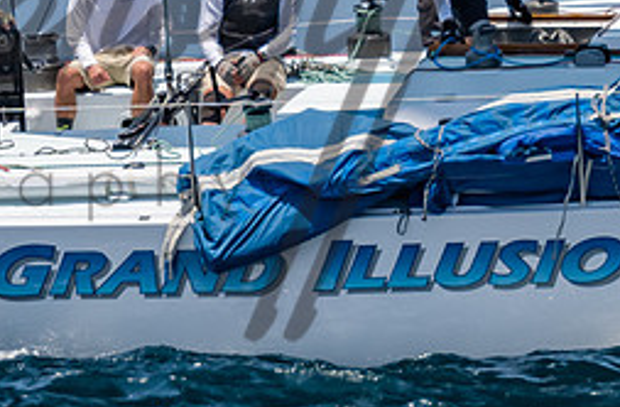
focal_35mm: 2108
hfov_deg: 1.0
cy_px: -385
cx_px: 596
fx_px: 36126
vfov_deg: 0.6
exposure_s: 1/2000
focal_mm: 380
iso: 320
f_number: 5.6
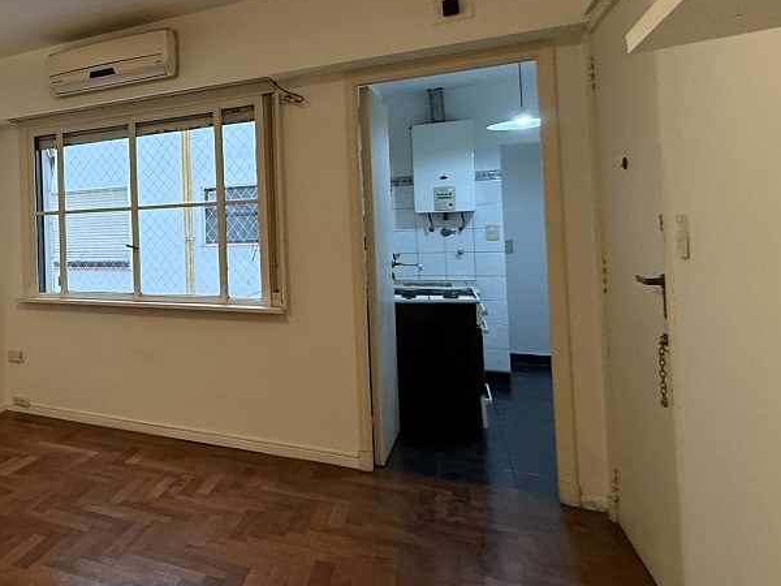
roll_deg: +1.0
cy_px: 224
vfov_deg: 49.3
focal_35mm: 28
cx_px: 8
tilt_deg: +1.9
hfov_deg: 51.5
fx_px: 632
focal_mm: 2.22
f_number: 2.2
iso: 320
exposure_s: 1/50
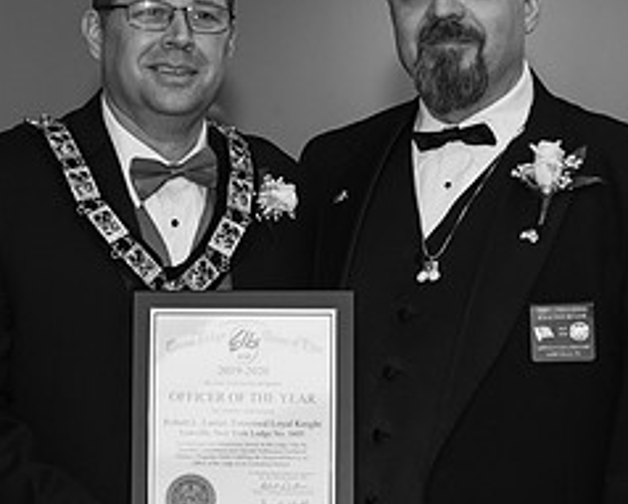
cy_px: 212
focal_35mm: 217
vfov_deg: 7.1
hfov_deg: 8.9
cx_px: 290
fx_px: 4038
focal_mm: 95
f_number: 4
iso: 800
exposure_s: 1/200
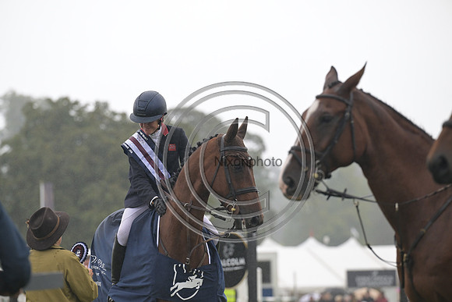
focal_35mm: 200
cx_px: 226
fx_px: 2512
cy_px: 151
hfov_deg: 10.3
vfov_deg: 6.9
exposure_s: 1/1250
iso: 1100
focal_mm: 200
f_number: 4.5
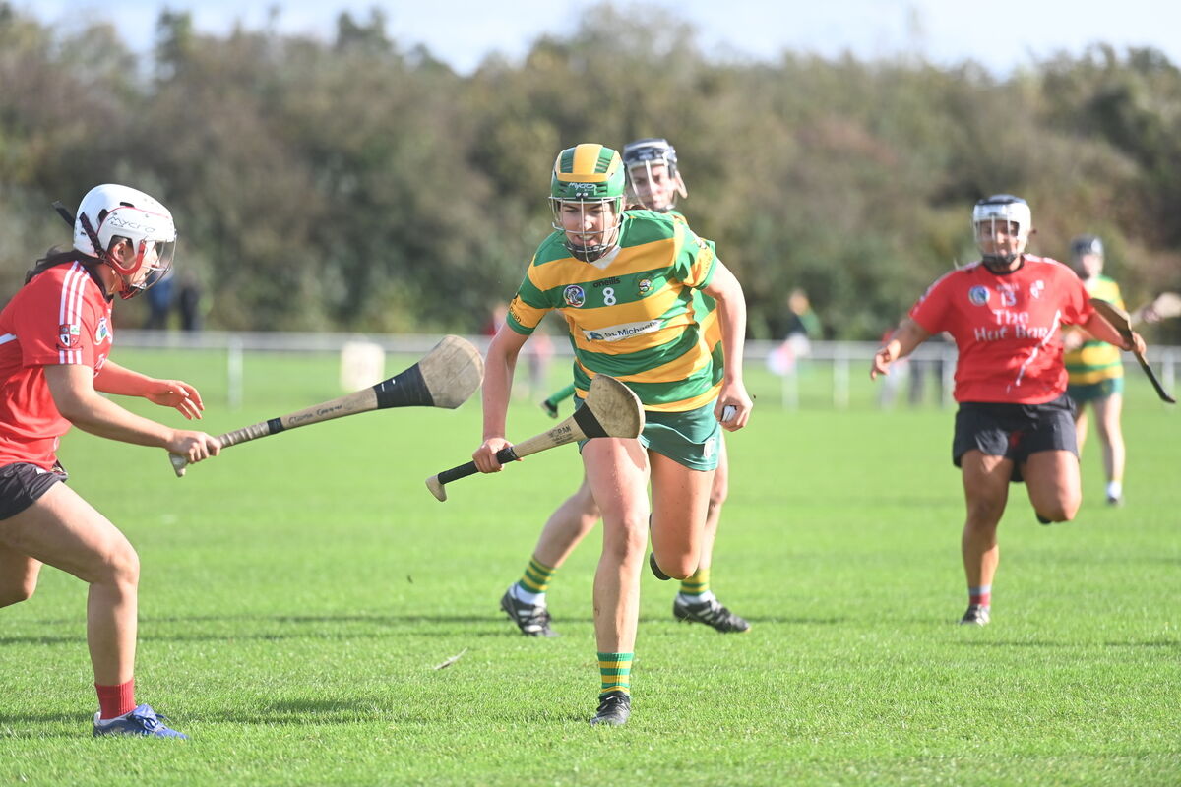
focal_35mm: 200
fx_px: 6561
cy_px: 394
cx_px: 590
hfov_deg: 10.3
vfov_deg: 6.9
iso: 500
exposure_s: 1/2500
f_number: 4.5
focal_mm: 200
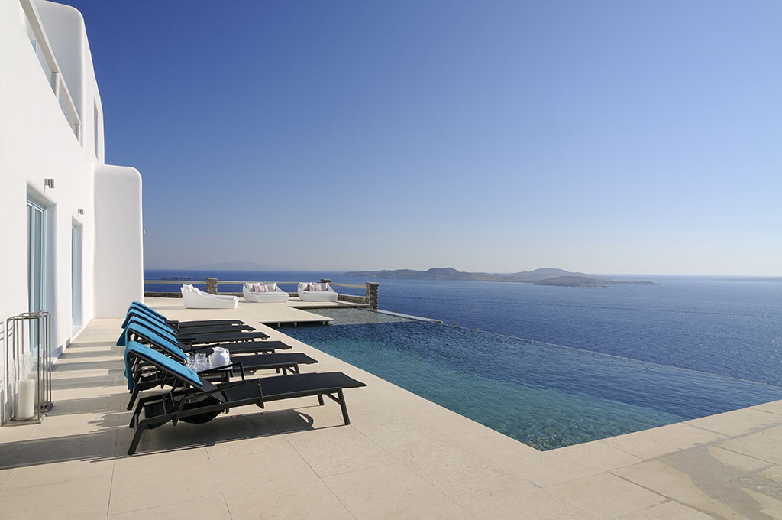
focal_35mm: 21
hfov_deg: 81.3
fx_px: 456
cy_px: 260
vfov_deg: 59.4
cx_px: 391
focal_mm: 14
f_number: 16
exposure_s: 1/250
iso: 200
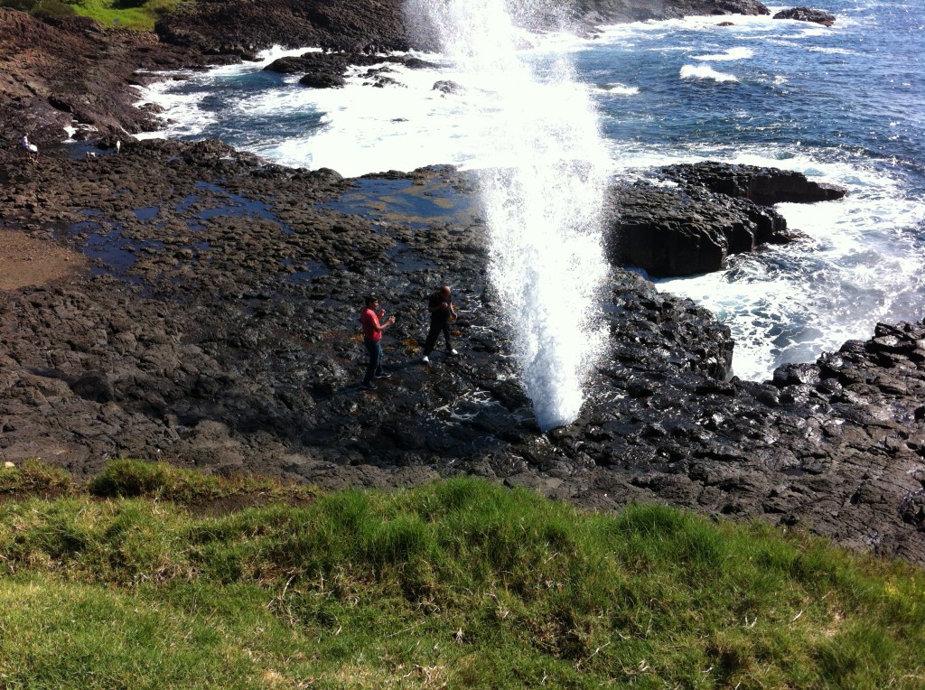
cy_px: 345
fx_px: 934
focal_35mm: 35
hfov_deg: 52.7
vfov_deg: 40.6
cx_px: 462
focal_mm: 3.85
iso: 80
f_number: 2.8
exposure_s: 1/1040
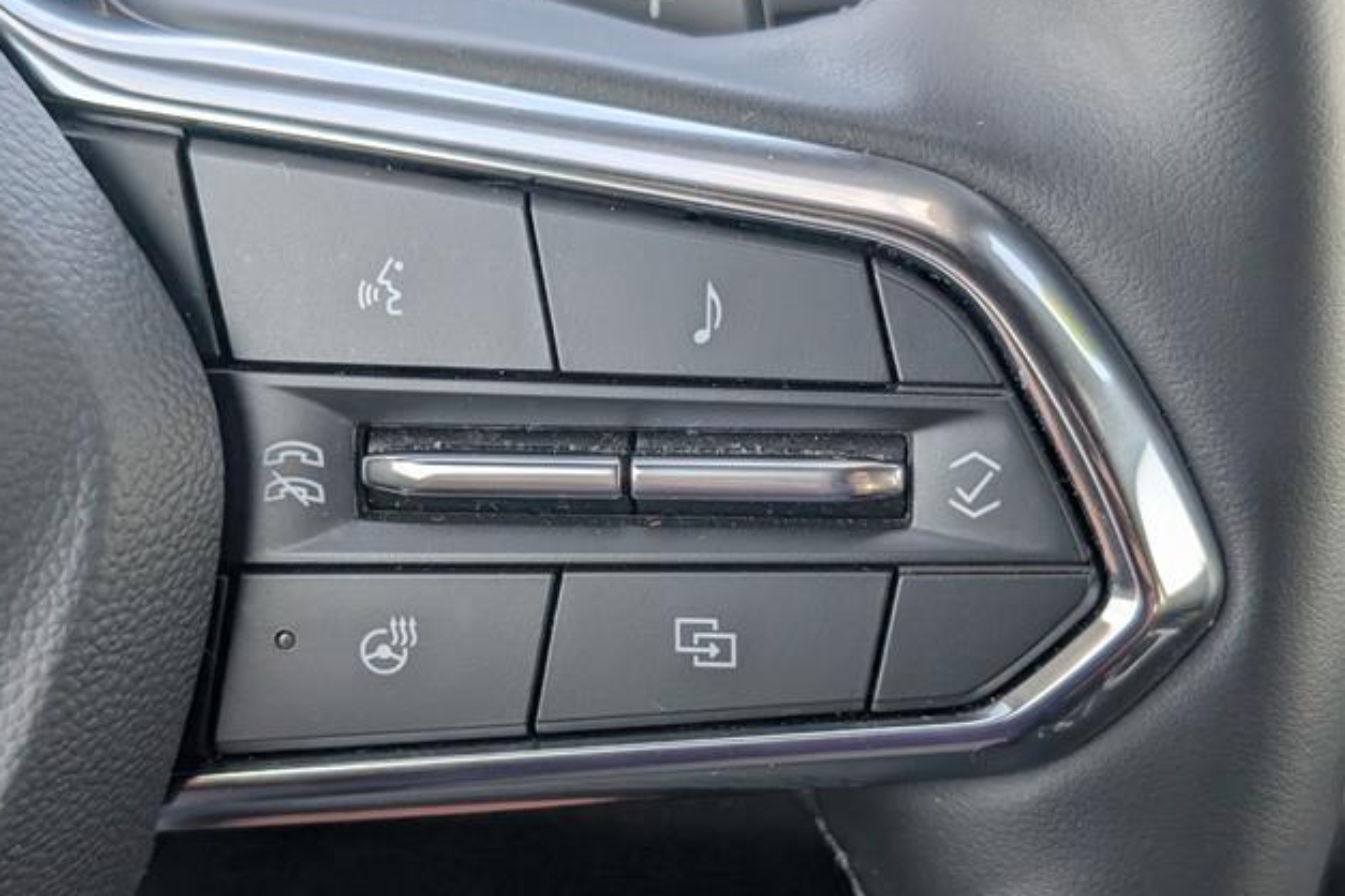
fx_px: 1943
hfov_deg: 38.2
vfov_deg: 26.0
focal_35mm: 52
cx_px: 661
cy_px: 484
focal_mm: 6.9
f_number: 1.68
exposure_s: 1/565
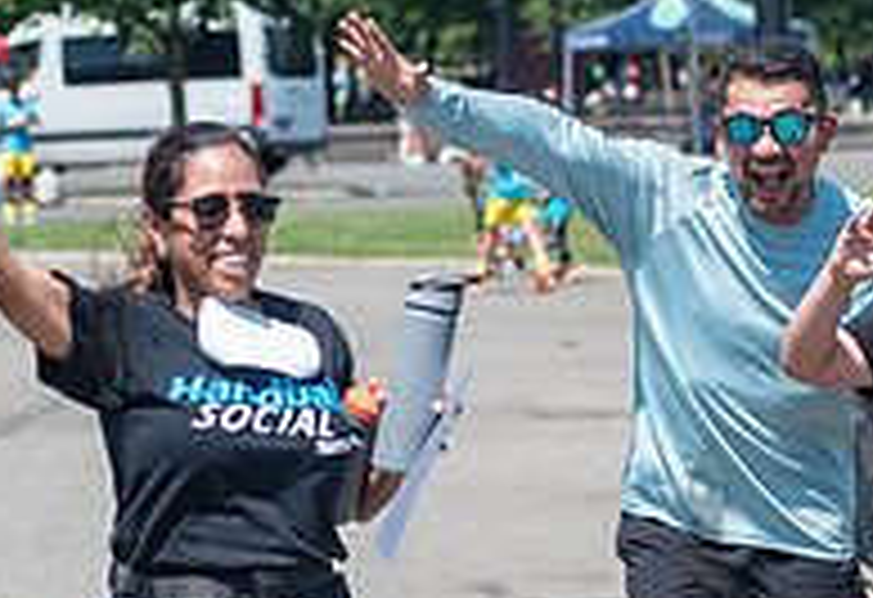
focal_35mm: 294
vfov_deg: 4.8
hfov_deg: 6.9
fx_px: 7192
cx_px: 899
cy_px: 623
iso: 200
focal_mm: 86
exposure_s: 1/1600
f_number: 4
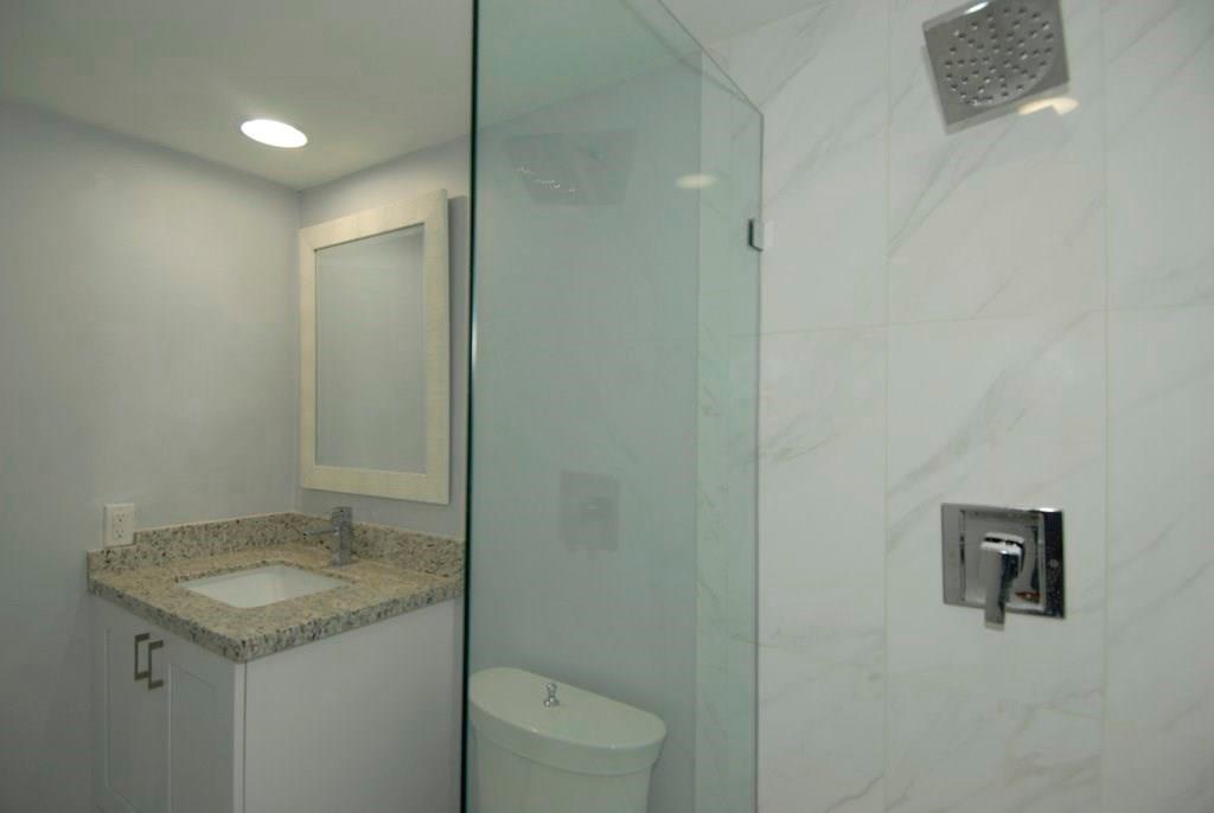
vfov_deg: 67.6
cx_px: 607
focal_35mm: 18
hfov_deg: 89.9
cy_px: 406
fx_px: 608
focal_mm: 12
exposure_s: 1/60
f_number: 5
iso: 200
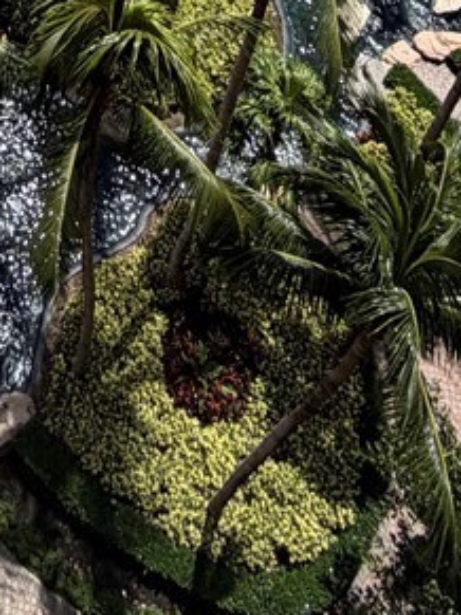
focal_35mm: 77
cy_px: -837
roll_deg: -3.4
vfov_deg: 15.2
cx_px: -182
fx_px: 1368
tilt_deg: -29.5
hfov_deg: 17.6
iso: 20
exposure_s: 1/1017
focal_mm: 2.22
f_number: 2.2
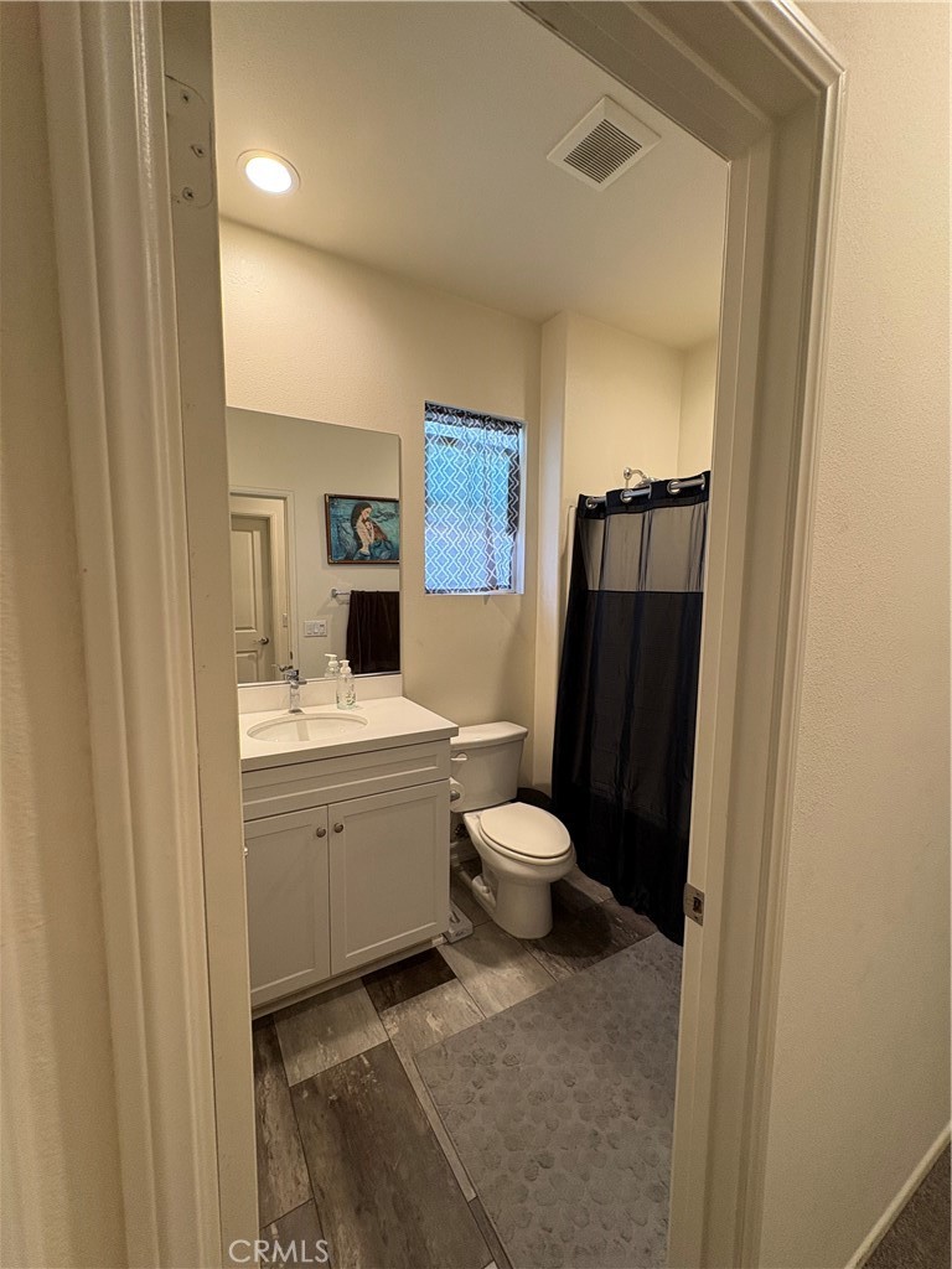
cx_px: 476
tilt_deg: -4.3
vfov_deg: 102.1
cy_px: 634
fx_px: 513
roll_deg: -1.0
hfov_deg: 85.7
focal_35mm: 14
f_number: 2.2
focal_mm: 2.22
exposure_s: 1/60
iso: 160
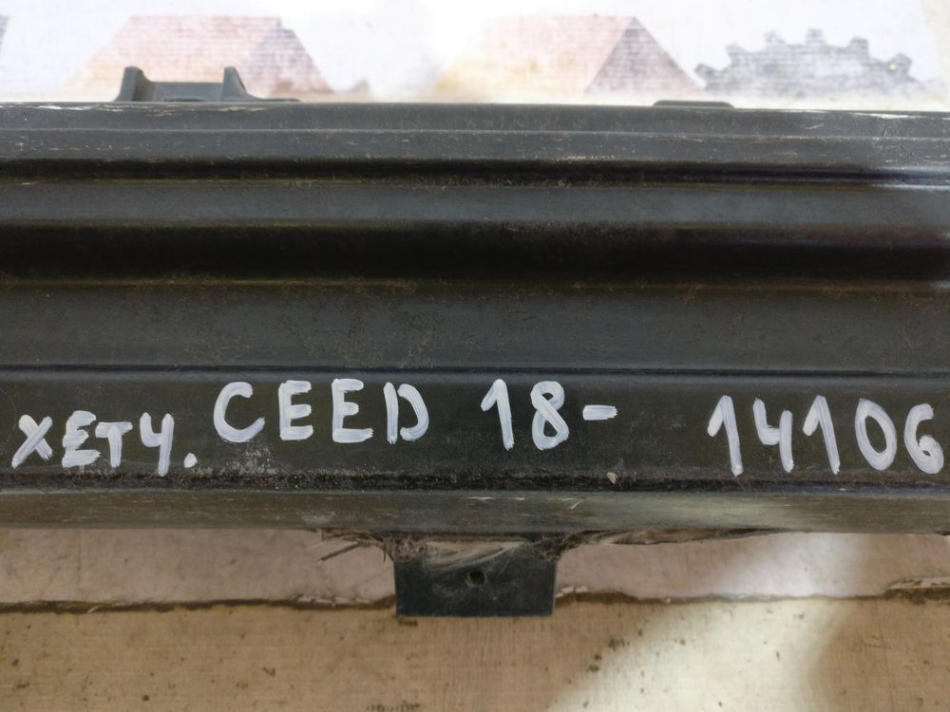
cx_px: 475
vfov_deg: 49.7
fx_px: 768
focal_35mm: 28
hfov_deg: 63.4
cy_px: 356
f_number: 2
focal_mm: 4.26
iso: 1250
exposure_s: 1/17
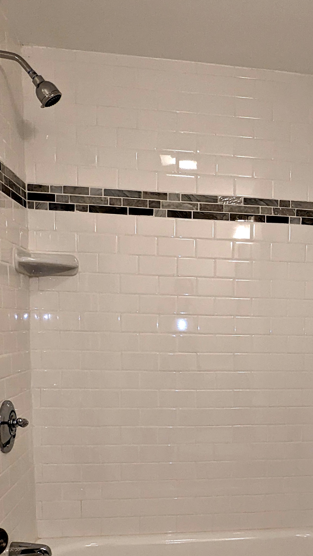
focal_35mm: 35
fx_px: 516
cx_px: 270
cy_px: 379
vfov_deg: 55.2
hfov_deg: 32.4
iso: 180
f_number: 2.2
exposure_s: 1/60
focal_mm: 2.35
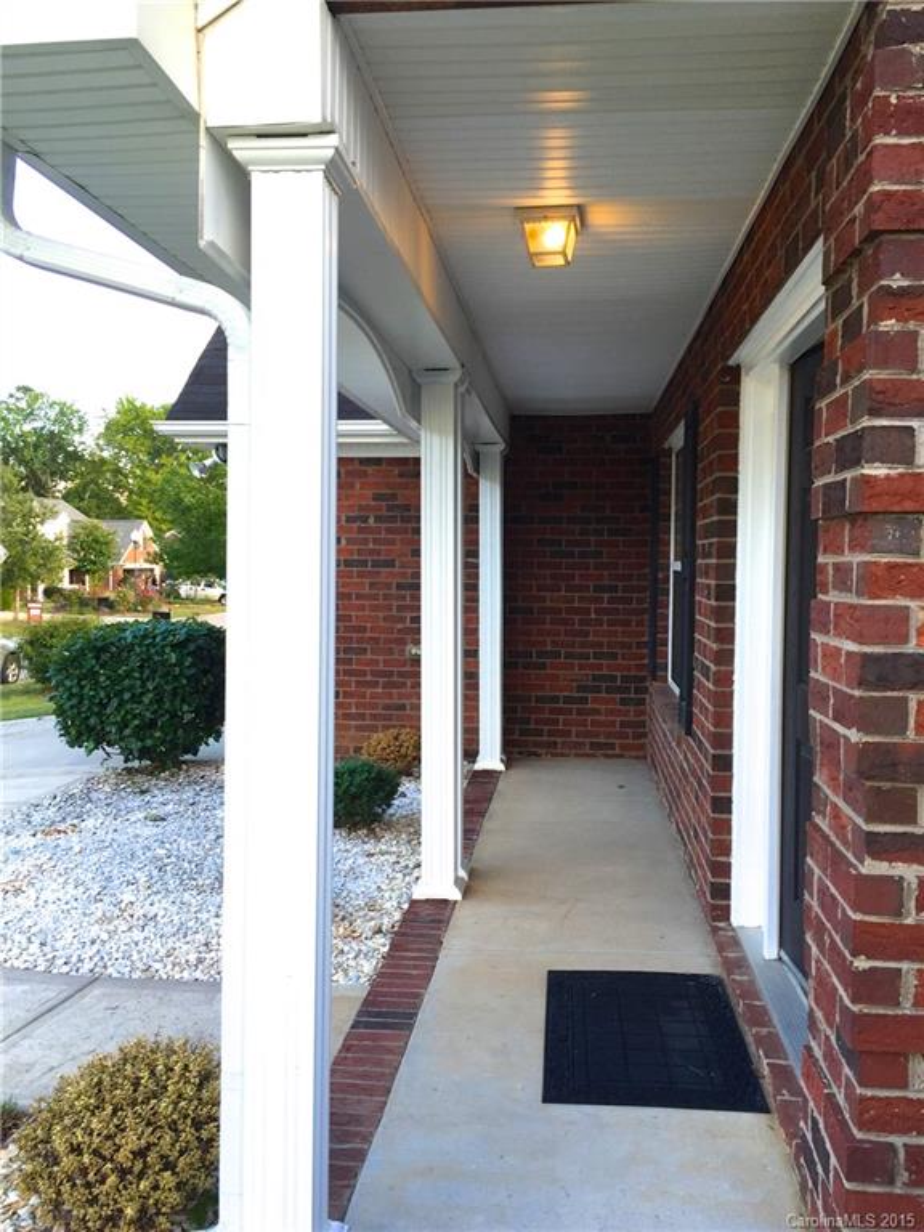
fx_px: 1032
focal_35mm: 29
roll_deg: -1.8
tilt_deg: -1.8
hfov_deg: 48.2
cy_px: 616
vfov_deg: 61.7
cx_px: 462
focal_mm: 4.15
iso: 32
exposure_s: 1/123
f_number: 2.2
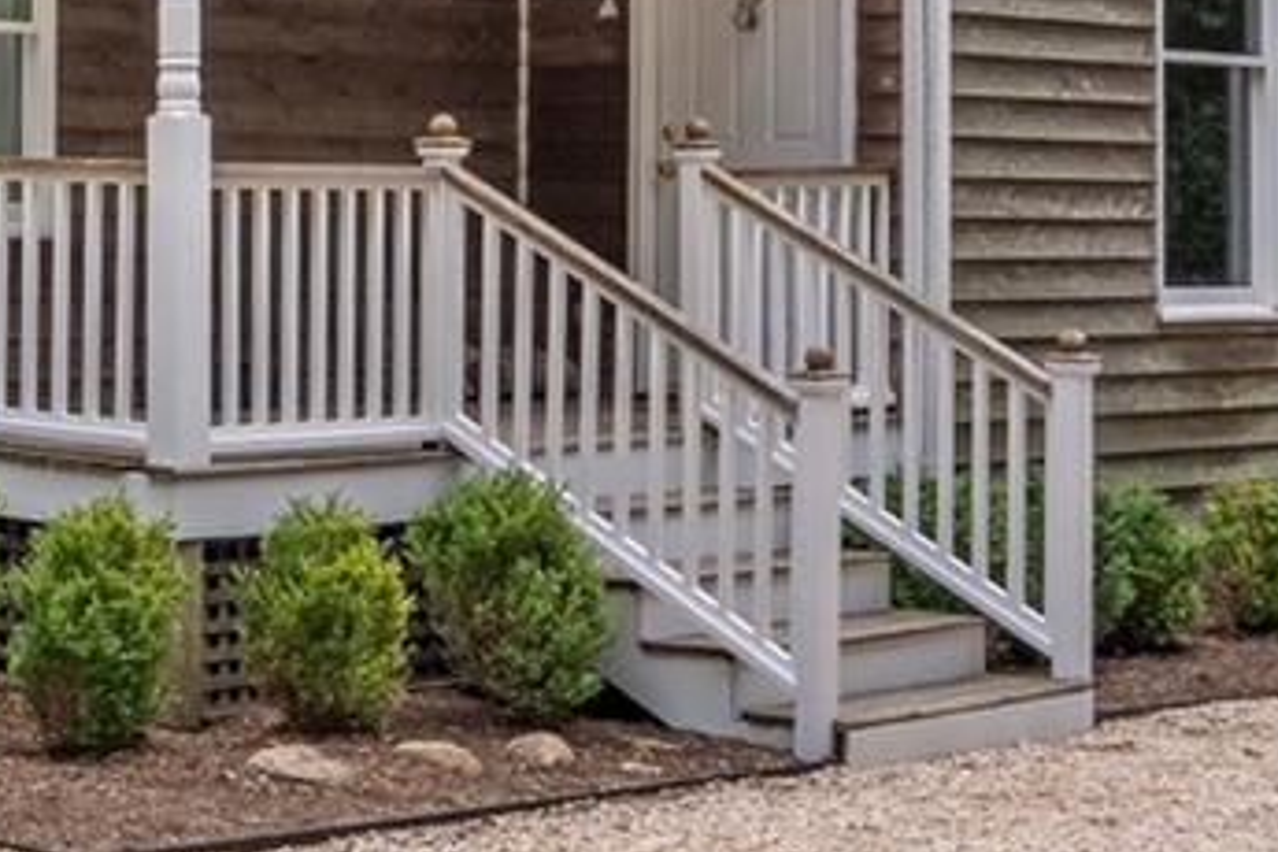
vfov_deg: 14.3
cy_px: 224
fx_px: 3372
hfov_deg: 19.8
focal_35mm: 95
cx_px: -348
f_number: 8
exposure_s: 1/25
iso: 400
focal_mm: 16
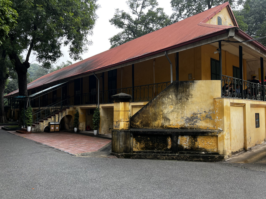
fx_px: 200
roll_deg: +0.4
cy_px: 100
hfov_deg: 67.3
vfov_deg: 53.1
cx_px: 133
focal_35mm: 26
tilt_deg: +3.5
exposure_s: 1/284
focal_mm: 5.7
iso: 40
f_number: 1.5
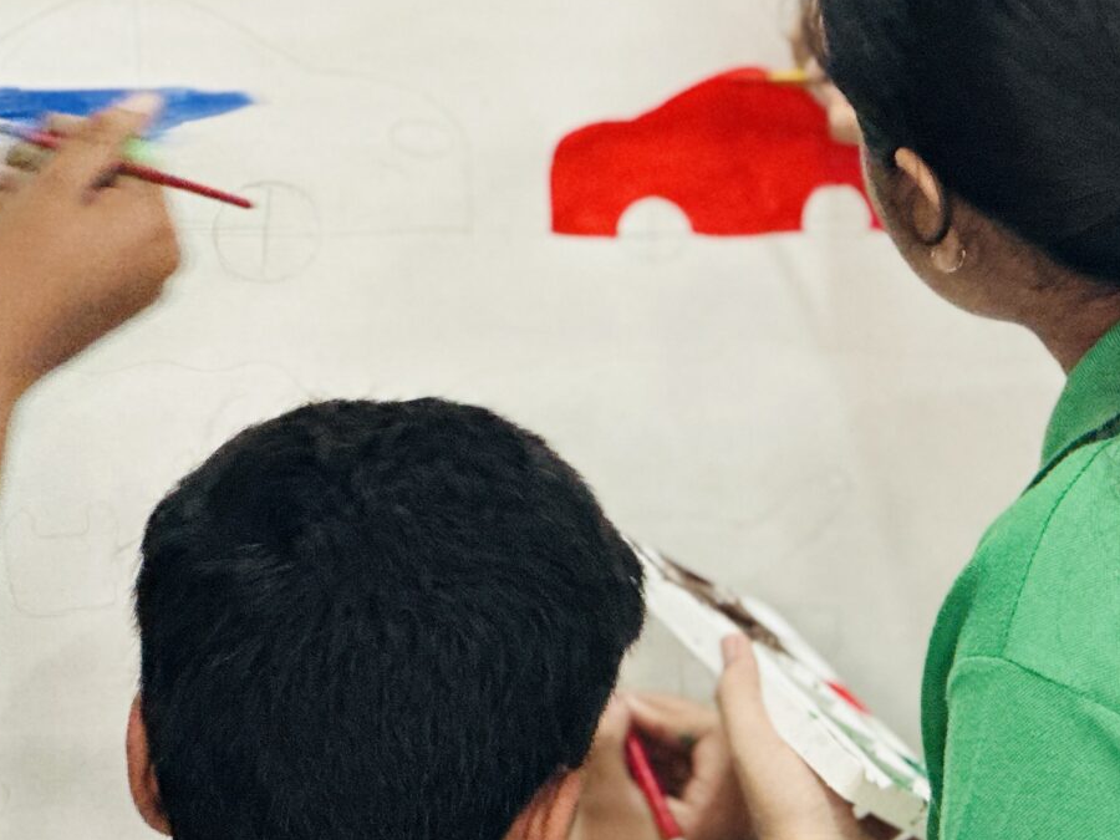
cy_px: -72
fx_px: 7086
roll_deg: -0.5
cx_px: 1136
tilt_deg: -0.8
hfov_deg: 9.0
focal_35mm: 219
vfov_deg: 6.8
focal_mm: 9
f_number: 2.8
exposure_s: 1/40
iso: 320
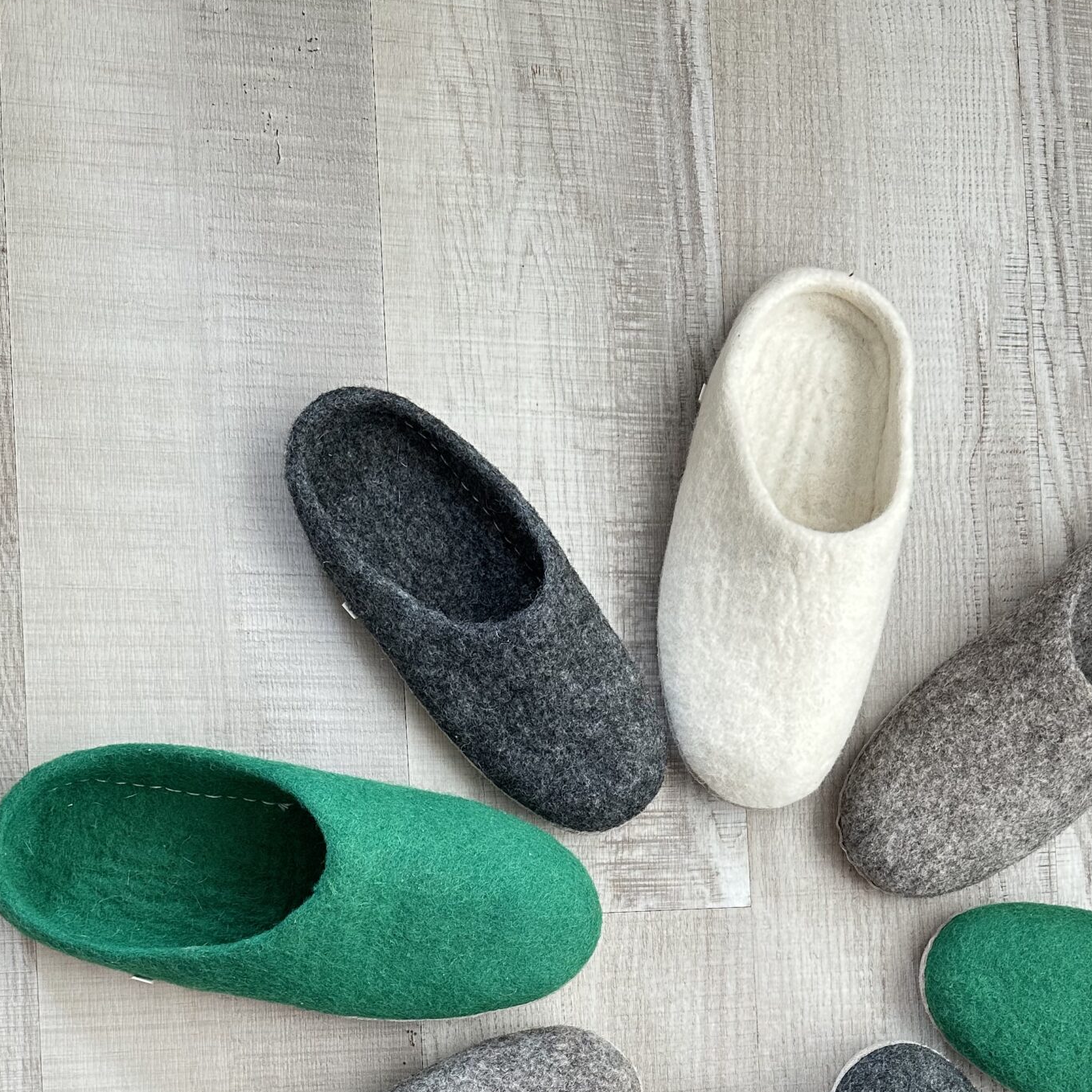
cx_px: 667
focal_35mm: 40
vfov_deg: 39.4
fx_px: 1428
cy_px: 943
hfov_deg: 41.6
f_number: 1.78
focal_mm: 6.86
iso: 250
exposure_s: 1/68
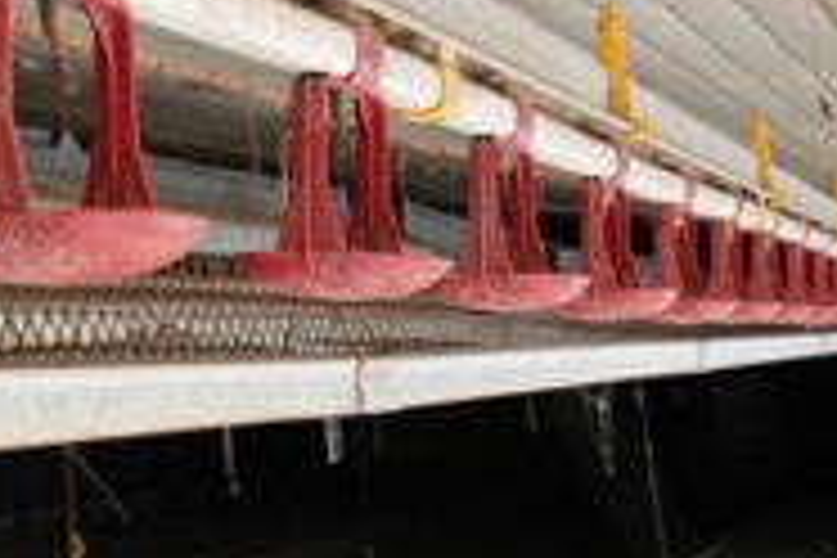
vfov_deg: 16.9
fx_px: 1860
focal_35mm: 80
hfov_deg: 23.9
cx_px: -54
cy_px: 99
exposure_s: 1/125
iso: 2000
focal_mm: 33
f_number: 11
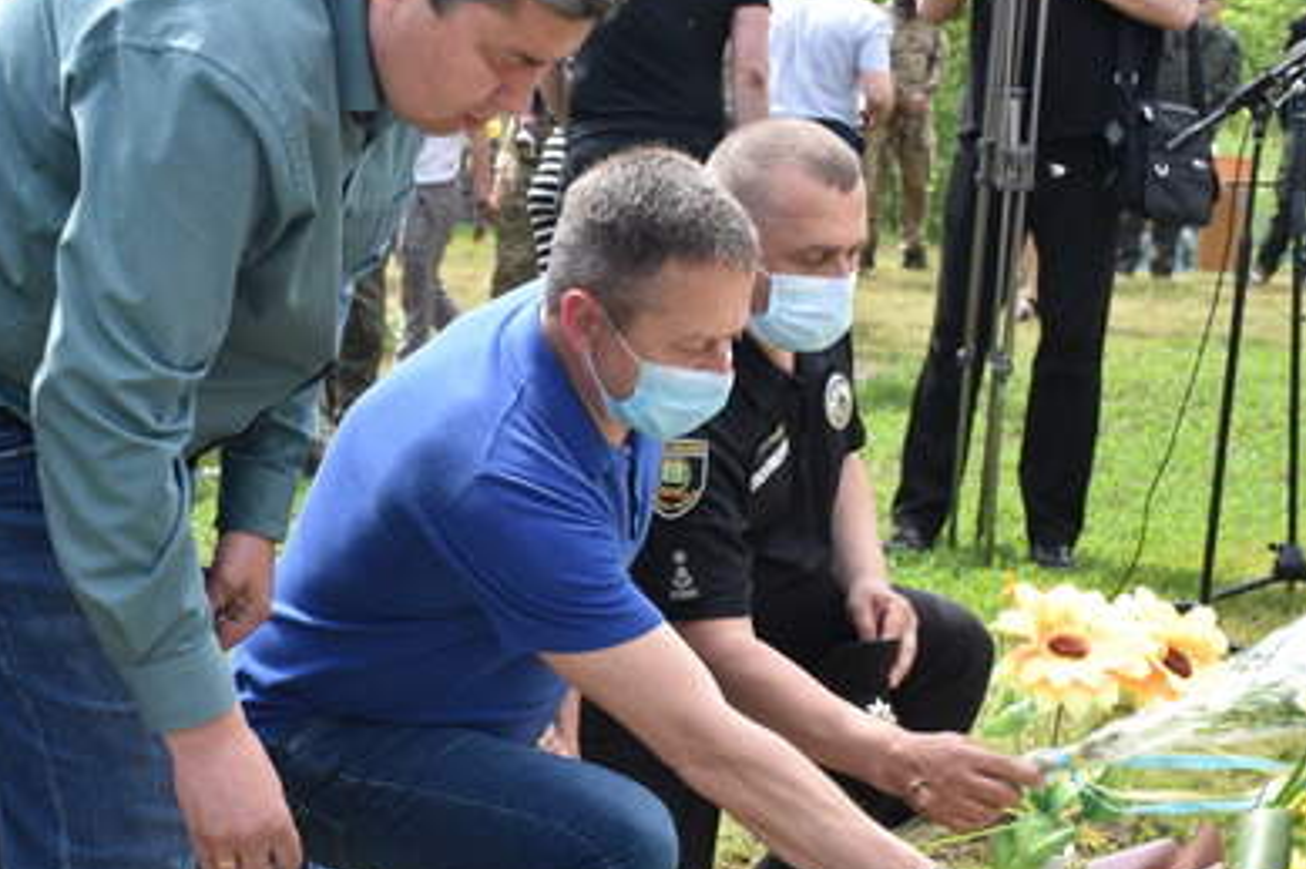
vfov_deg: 18.3
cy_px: 629
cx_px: 393
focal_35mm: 74
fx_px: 2683
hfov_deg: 27.1
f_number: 8
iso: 200
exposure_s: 1/250
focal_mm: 24
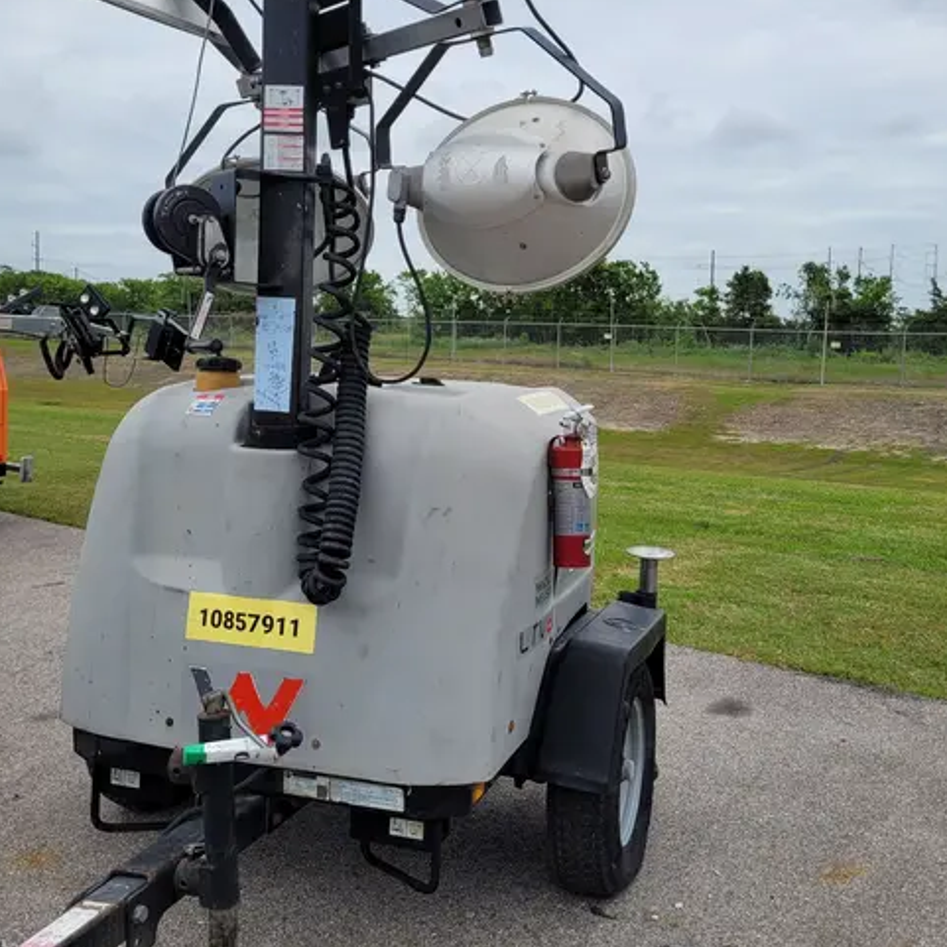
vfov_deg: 47.1
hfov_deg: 47.2
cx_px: 494
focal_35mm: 35
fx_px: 1083
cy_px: 416
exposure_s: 1/2314
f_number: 1.8
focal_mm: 5.4
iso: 40
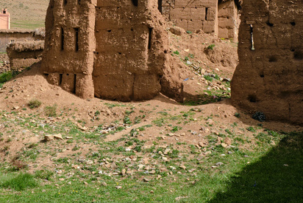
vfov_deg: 19.9
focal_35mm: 68
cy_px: 52
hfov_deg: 29.6
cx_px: 128
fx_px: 573
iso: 400
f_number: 11
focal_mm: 23
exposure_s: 1/160
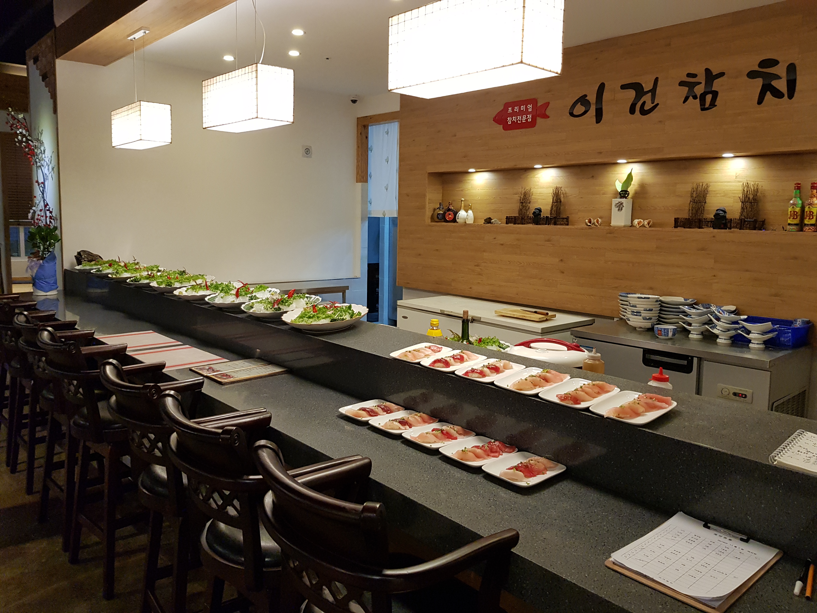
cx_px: 408
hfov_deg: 67.3
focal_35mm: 26
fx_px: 614
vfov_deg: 53.1
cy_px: 306
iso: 200
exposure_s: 1/60
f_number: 1.7
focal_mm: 4.2
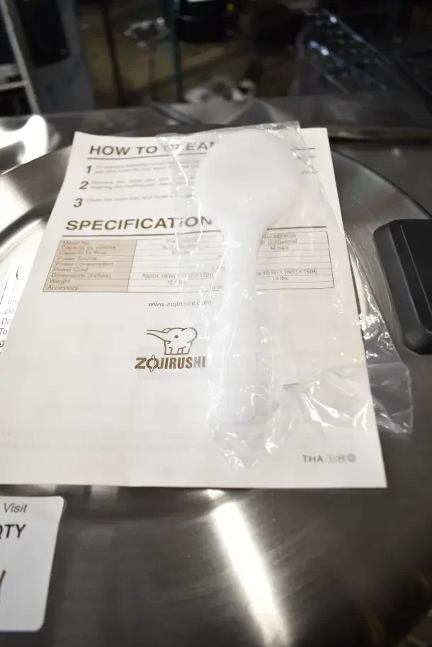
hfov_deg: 48.0
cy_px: 324
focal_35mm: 27
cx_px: 216
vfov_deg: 67.4
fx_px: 486
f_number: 3.5
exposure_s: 1/30
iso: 400
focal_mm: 18
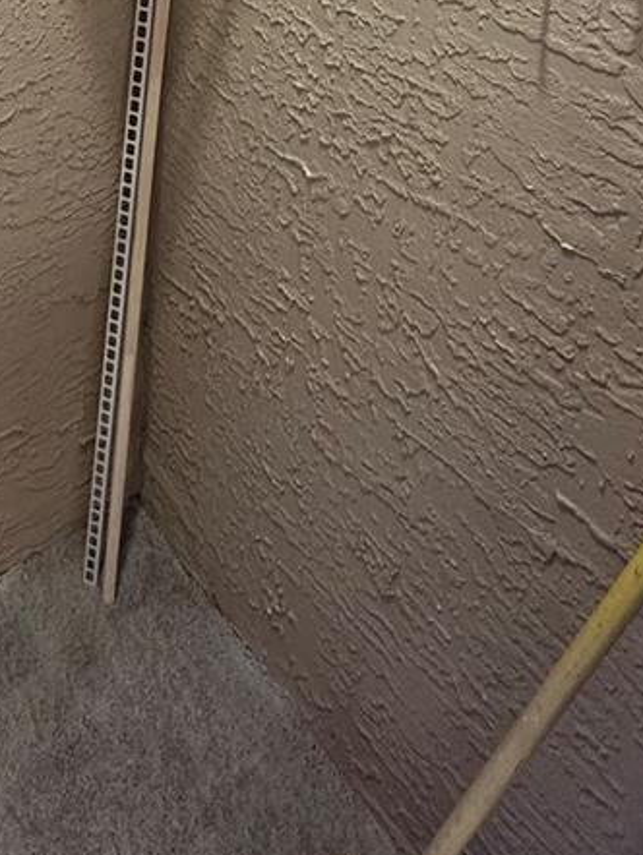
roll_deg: -0.7
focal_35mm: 38
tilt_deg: -17.6
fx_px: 940
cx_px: 54
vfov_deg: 39.7
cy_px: -91
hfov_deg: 35.4
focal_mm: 2.22
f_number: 2.2
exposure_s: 1/60
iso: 320
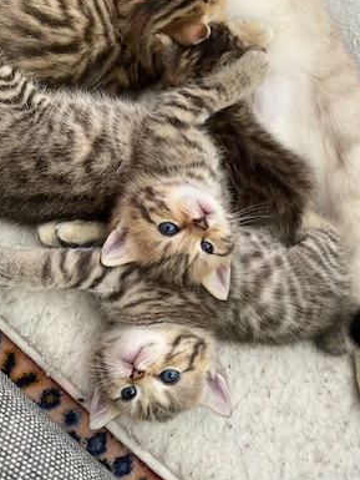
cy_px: 243
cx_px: 178
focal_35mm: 27
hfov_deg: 51.4
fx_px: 374
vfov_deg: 65.3
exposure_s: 1/60
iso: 200
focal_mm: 4.25
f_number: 1.8
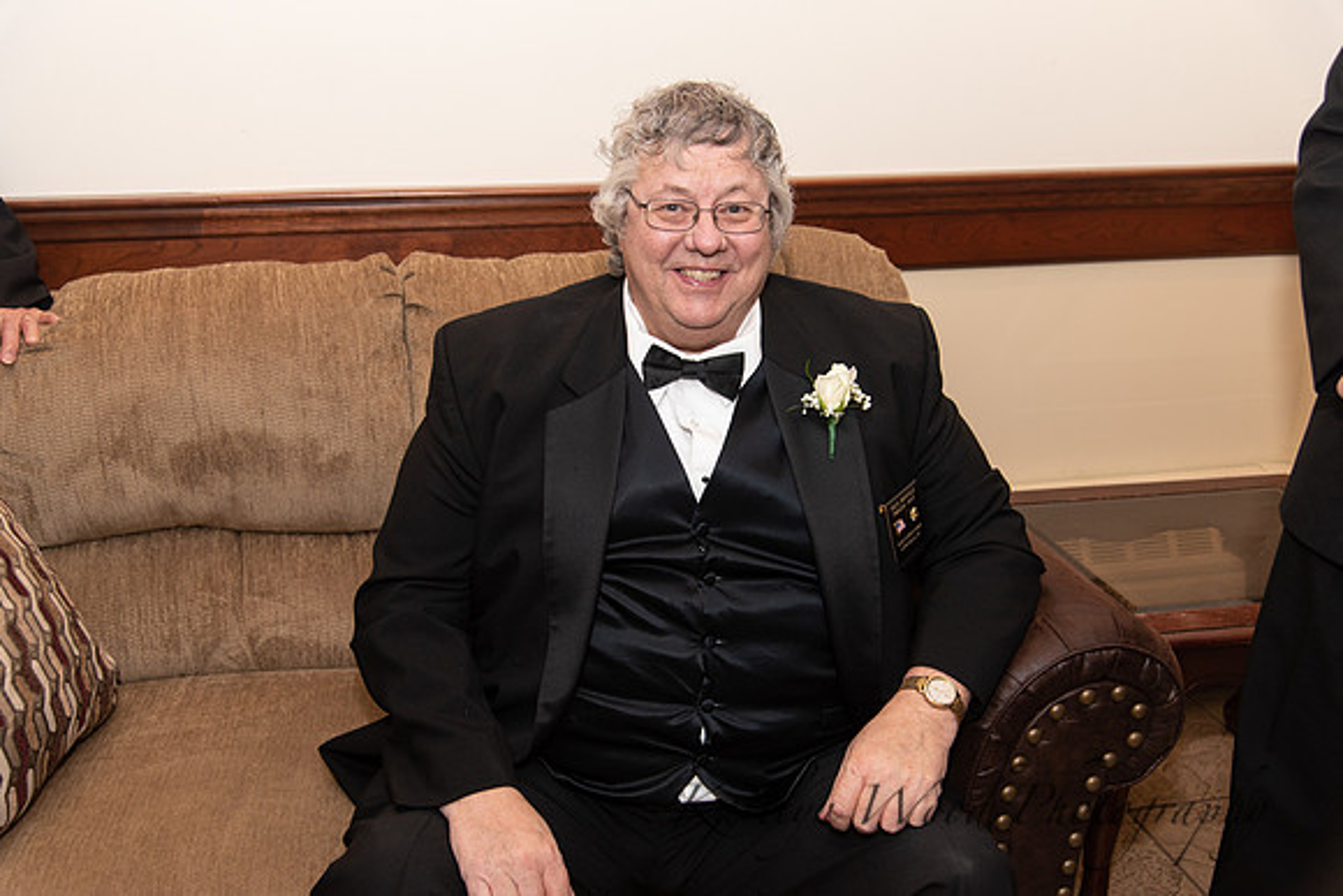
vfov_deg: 37.9
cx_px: 672
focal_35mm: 35
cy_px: 448
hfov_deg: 54.4
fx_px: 1306
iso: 800
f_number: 4
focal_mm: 35
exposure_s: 1/200
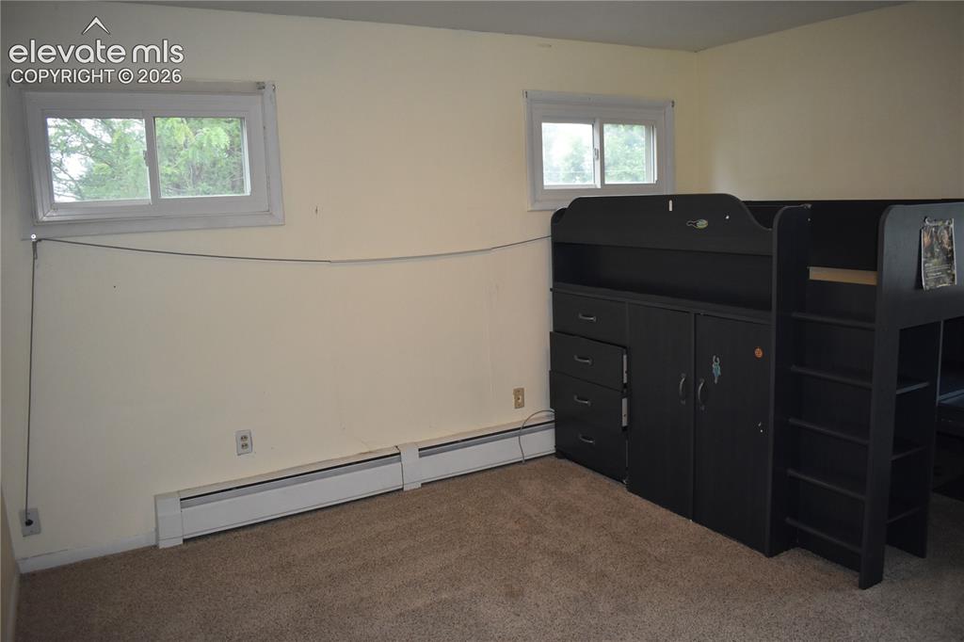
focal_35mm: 27
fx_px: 723
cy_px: 321
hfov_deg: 67.4
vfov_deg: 47.9
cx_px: 482
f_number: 3.5
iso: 1600
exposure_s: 1/200
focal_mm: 18
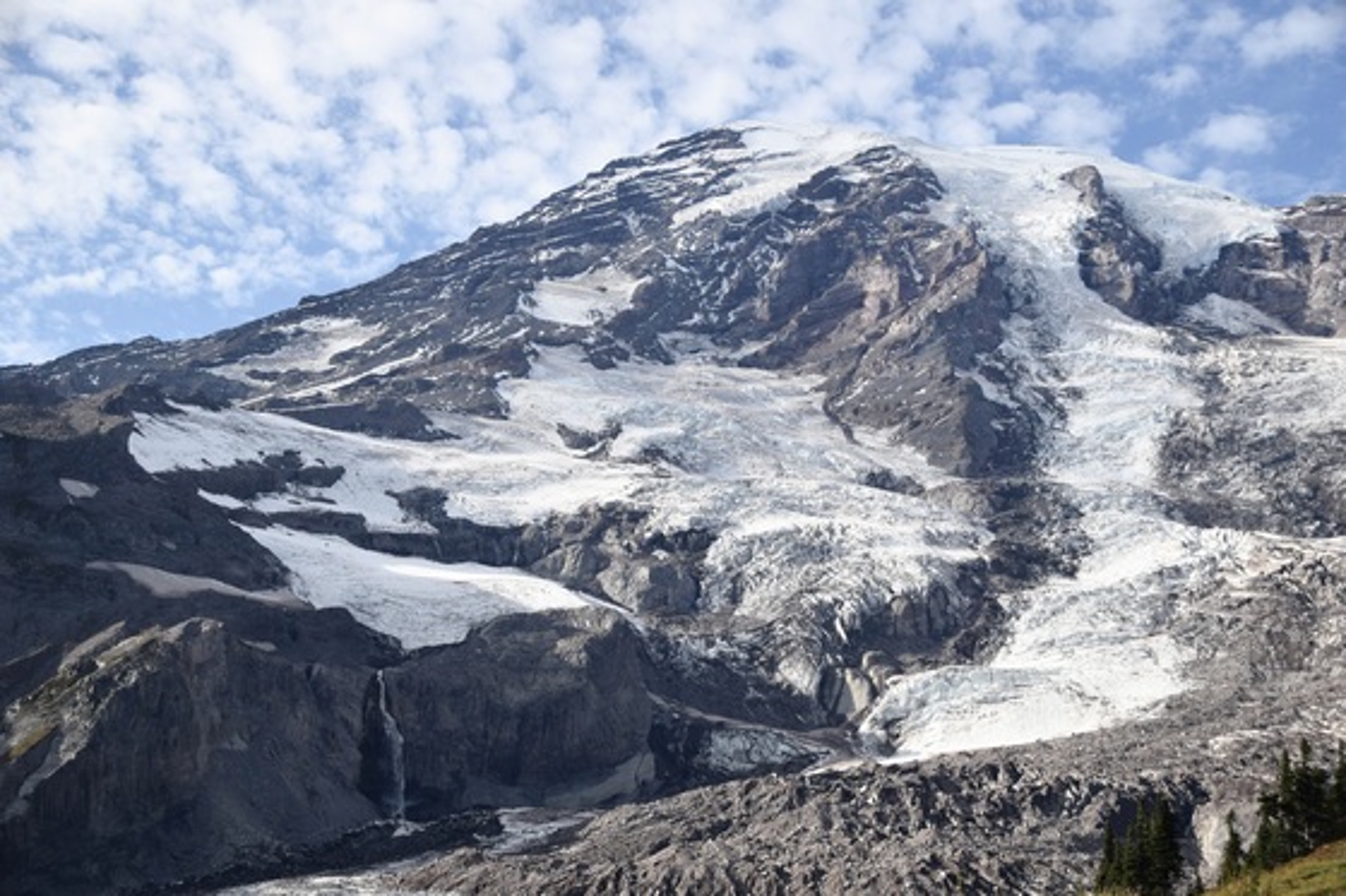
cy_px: 448
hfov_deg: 41.1
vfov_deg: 28.1
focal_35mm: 48
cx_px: 673
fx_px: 1794
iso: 220
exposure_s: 1/250
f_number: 8
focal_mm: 32
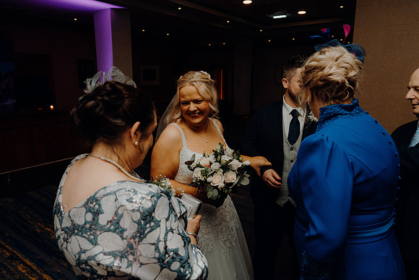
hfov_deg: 71.5
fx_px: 291
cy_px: 140
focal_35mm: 25
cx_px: 210
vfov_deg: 51.3
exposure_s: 1/160
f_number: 3.5
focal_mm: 25
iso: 2500
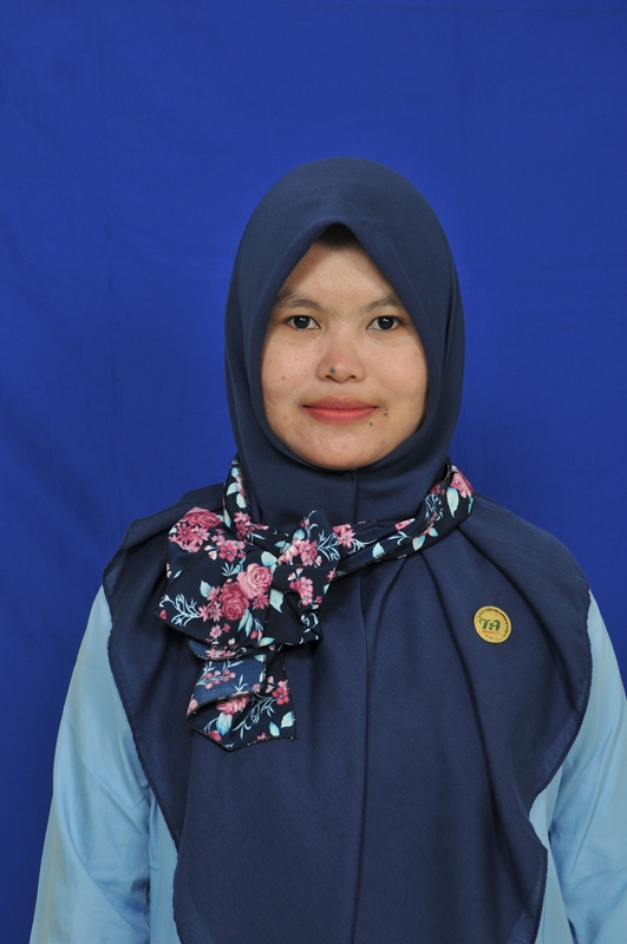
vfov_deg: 19.5
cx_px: 314
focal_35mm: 105
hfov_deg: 13.0
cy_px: 472
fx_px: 2751
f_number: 11
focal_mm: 70
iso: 200
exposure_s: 1/100
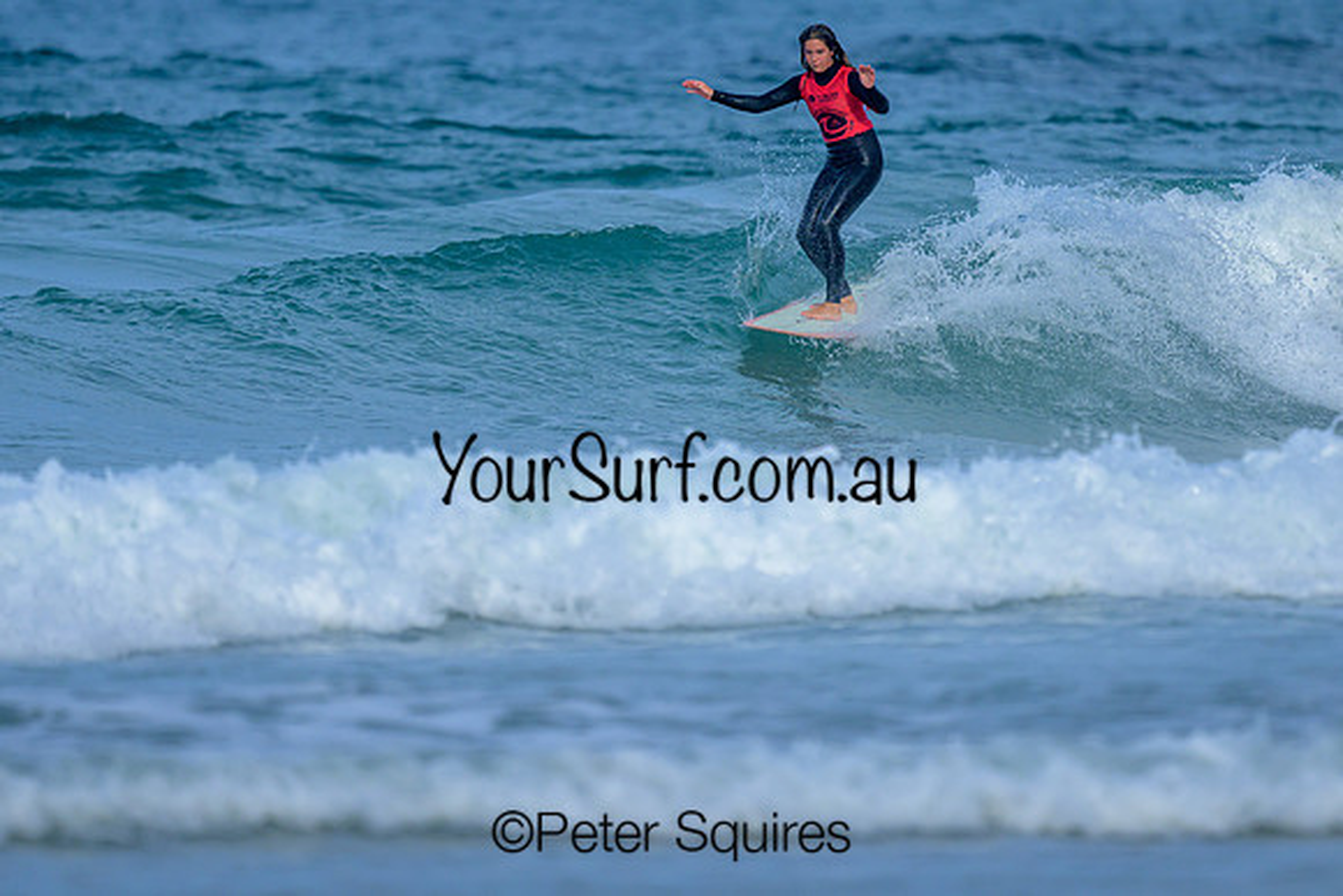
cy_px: 358
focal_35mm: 1100
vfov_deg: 1.3
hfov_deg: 1.9
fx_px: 41043
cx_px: 667
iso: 360
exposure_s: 1/2000
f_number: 6.3
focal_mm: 800
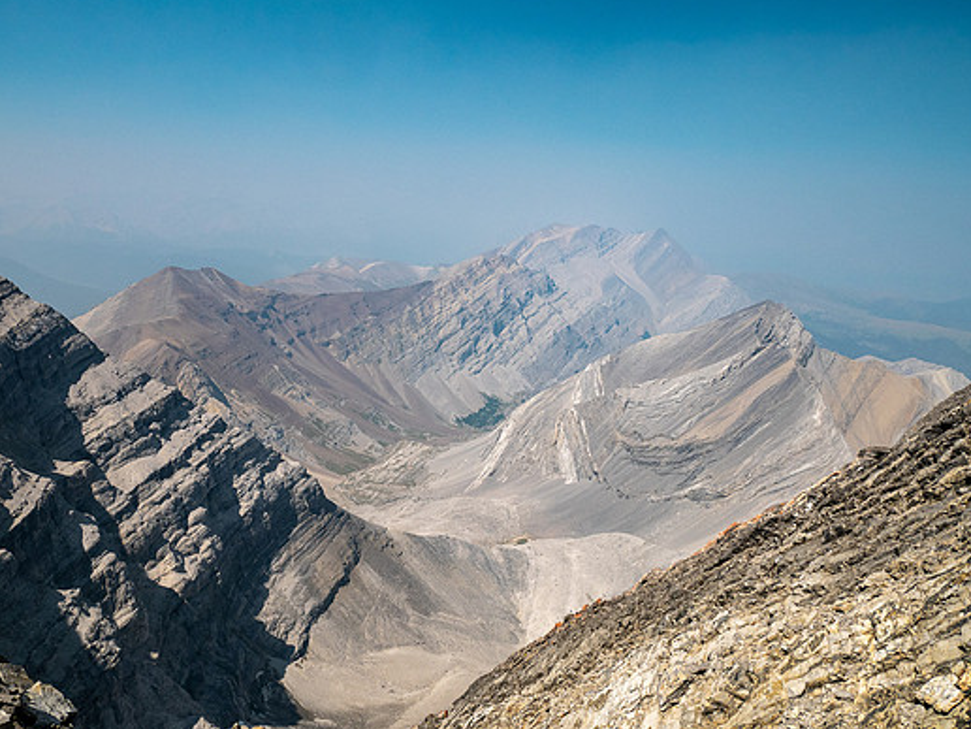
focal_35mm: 27
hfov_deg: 65.2
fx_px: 757
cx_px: 438
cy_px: 381
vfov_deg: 51.3
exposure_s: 1/320
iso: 200
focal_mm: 12
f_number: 8
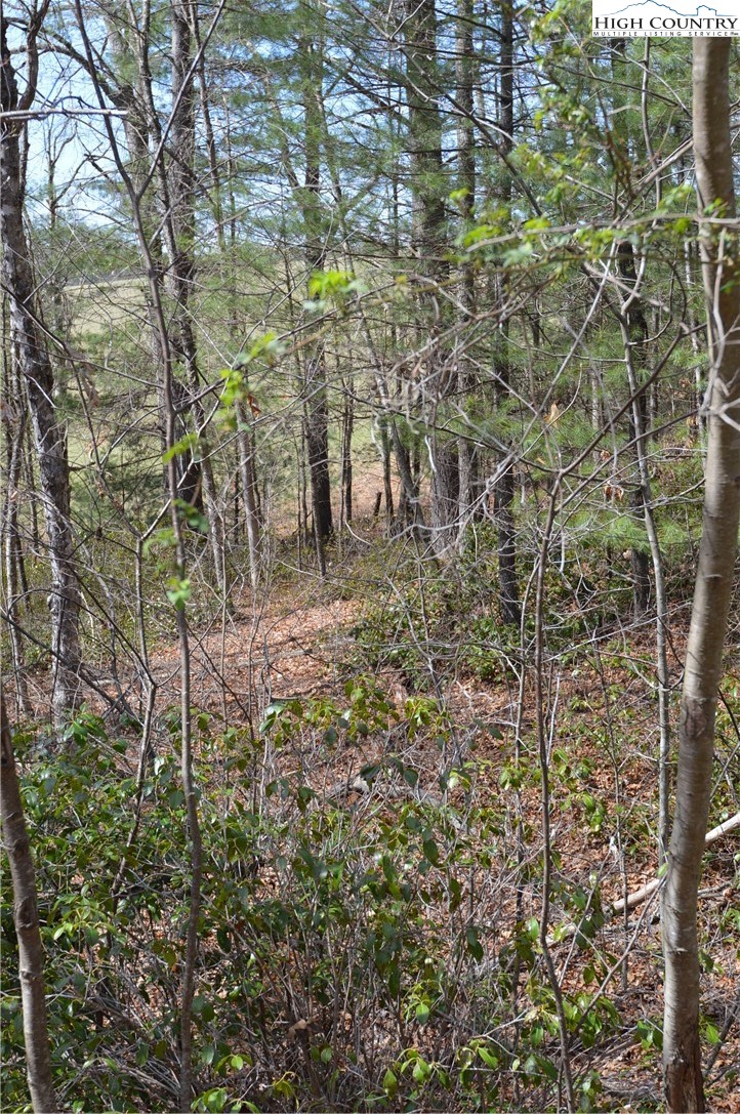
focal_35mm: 52
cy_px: 557
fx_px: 1623
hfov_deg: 25.7
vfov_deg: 37.9
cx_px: 370
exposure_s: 1/160
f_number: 5.6
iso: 100
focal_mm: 35
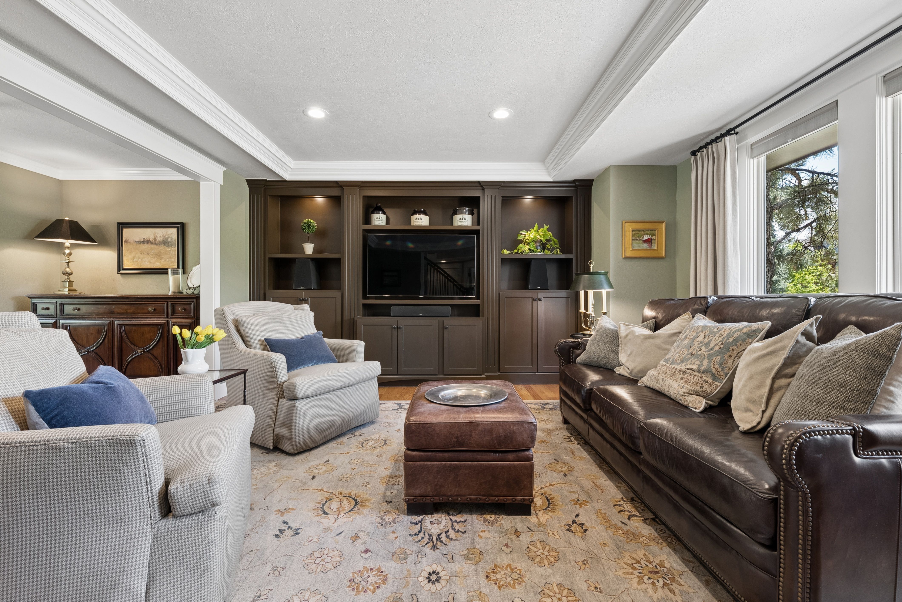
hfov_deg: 100.4
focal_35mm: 15
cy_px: 301
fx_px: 376
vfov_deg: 77.4
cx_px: 451
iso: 640
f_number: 9
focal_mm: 15
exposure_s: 1/15
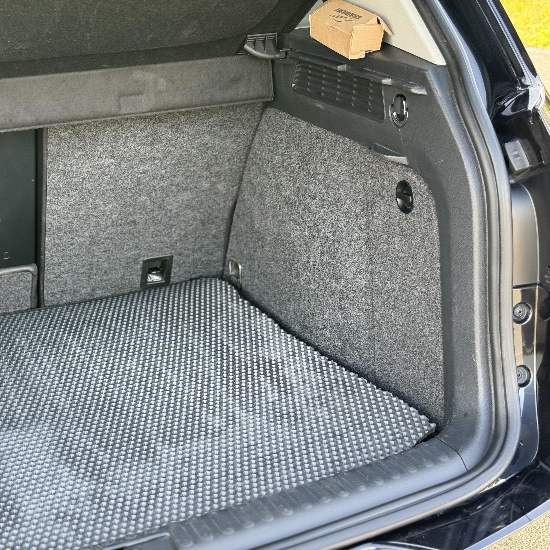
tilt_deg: -19.6
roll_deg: +3.7
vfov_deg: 30.0
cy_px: 273
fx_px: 1025
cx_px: 186
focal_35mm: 57
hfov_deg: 29.8
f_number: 1.78
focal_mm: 6.76
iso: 100
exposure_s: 1/172
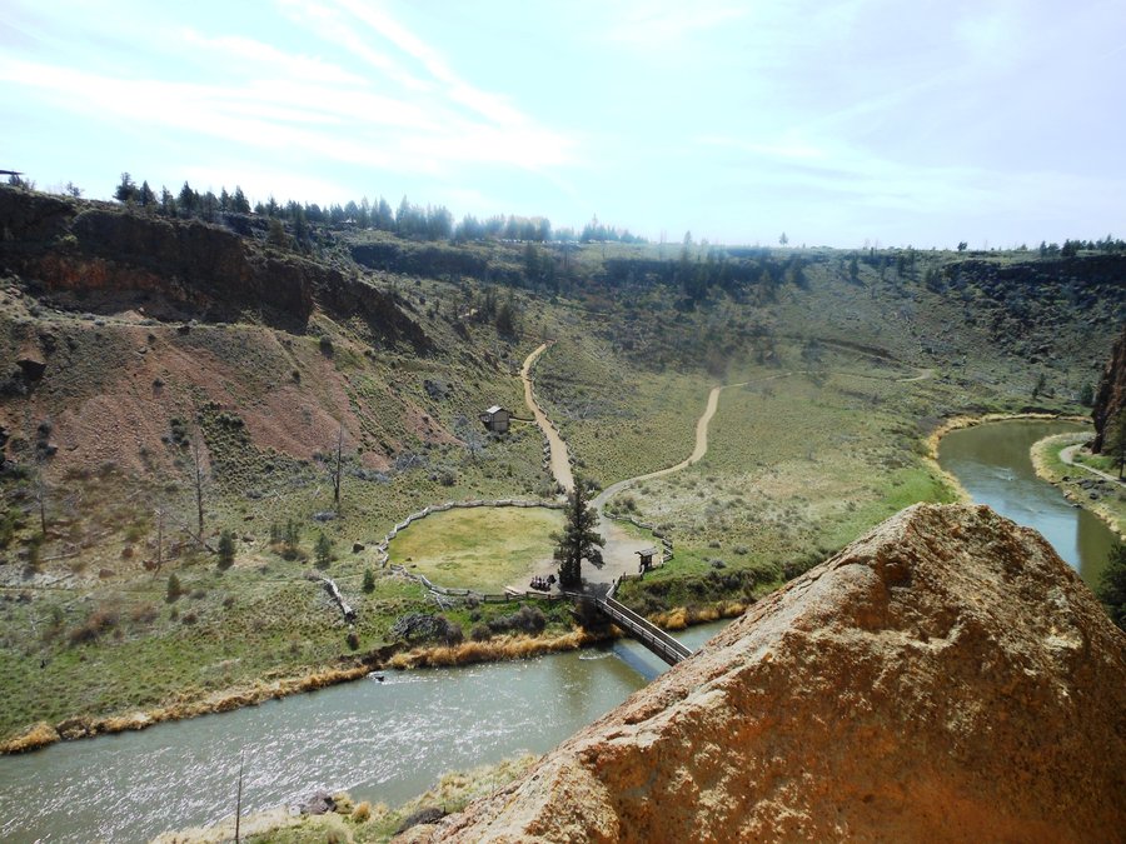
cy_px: 422
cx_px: 563
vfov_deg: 54.9
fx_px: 813
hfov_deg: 69.4
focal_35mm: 25
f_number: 3.2
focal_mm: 4.5
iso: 80
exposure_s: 1/800
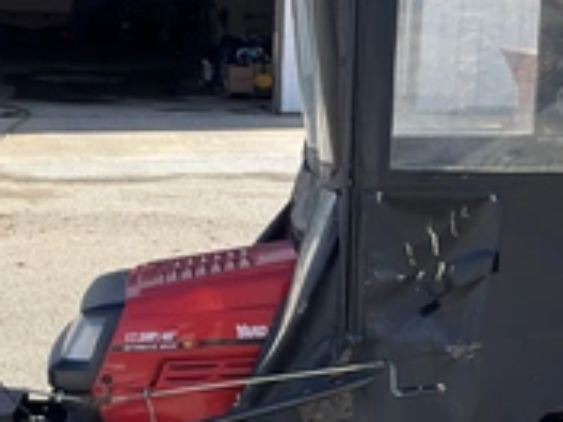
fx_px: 1073
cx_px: 272
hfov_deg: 29.4
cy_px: 243
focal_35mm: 66
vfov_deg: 22.2
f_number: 1.8
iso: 25
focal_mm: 3
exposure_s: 1/691
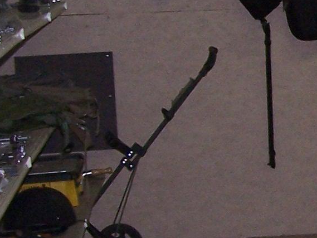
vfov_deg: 8.6
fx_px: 1575
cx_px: 550
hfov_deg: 10.8
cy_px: 79
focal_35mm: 172
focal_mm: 6.3
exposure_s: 1/60
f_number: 2.8
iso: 140
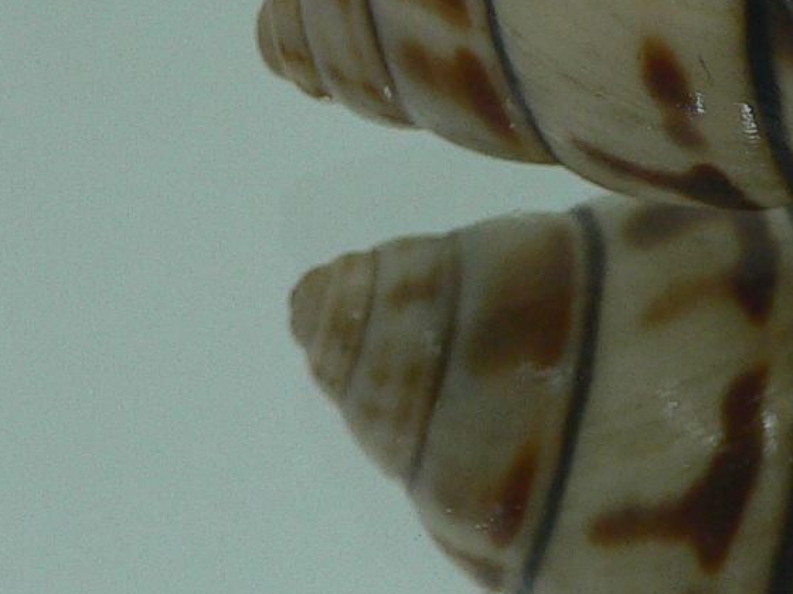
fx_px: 2886
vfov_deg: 11.6
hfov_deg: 15.4
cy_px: -3
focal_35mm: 126
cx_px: 794
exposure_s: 1/60
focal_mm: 4.6
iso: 80
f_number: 2.8
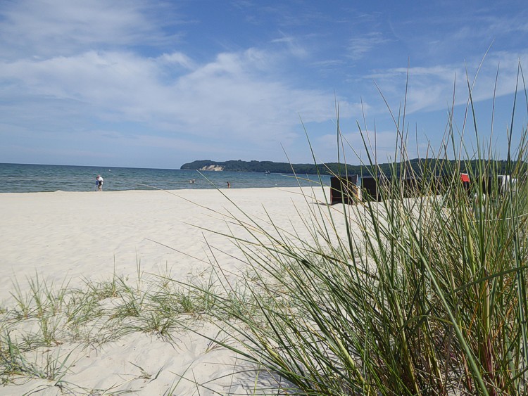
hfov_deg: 61.6
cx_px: 264
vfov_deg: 48.3
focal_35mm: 29
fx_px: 442
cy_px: 198
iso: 100
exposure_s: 1/1600
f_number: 3.5
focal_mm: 5
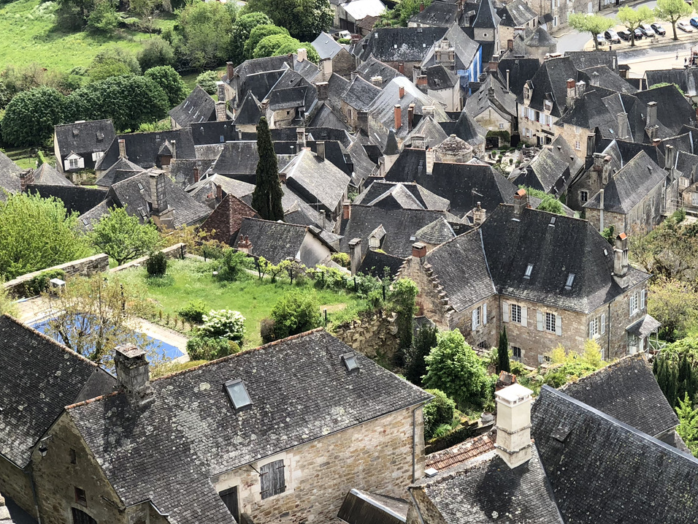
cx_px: 545
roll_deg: +1.2
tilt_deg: -19.1
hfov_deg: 22.2
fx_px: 1754
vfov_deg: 17.0
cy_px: 205
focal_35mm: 87
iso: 16
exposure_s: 1/378
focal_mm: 6
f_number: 2.4
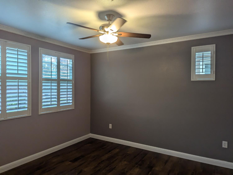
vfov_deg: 56.9
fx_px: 162
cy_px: 88
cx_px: 116
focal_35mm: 24
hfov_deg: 71.5
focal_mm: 6.81
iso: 483
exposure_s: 1/379
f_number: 1.85
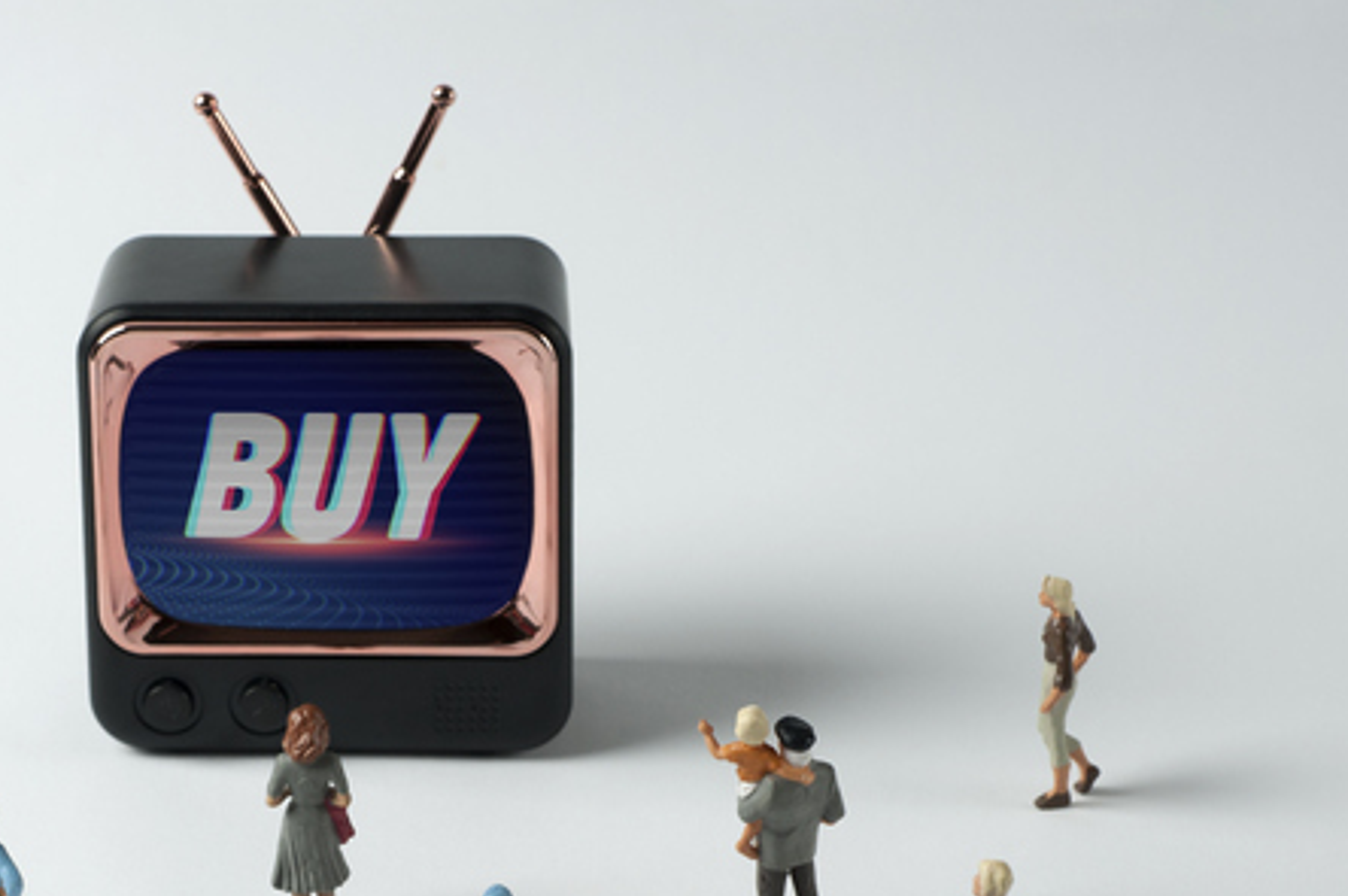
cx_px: 332
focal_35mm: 147
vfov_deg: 9.3
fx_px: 5498
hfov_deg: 13.9
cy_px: 723
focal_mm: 60
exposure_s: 1/10
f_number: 10
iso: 100
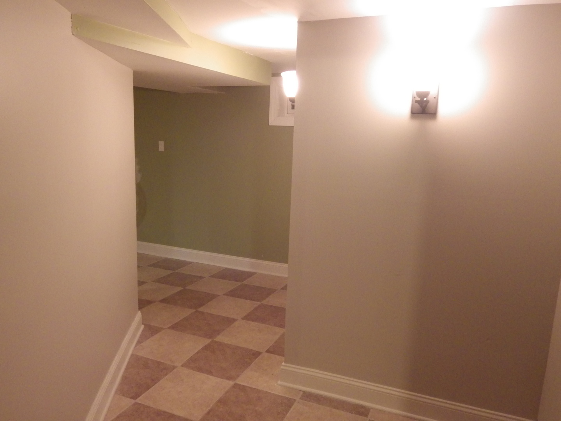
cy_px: 210
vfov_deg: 51.4
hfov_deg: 65.3
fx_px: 438
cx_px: 280
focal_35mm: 27
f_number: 3.2
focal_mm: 4.9
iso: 800
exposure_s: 1/25
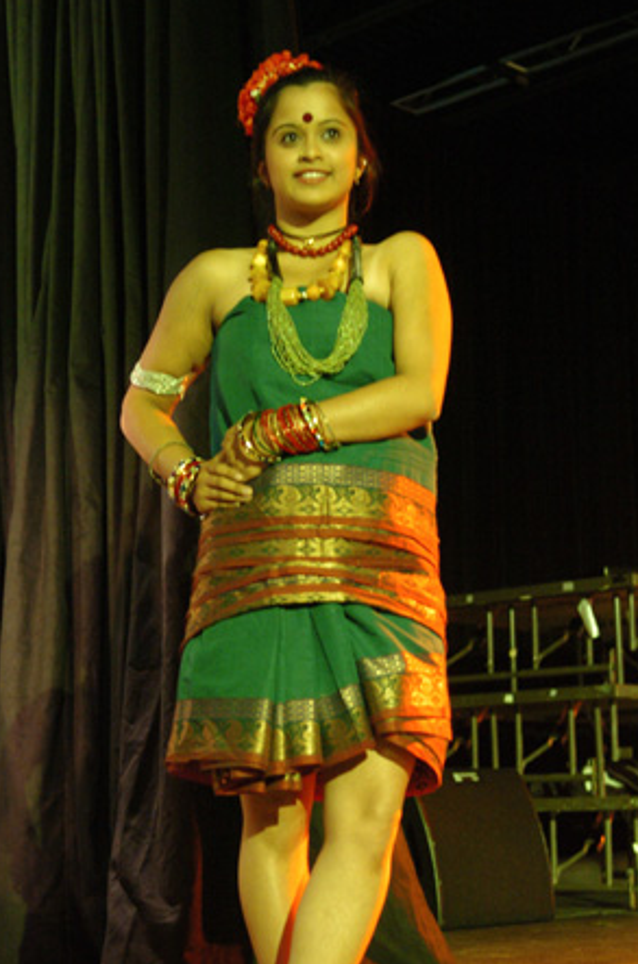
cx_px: 317
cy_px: 557
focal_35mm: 65
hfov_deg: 20.8
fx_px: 1737
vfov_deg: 31.0
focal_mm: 32
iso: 800
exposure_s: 1/30
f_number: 2.8
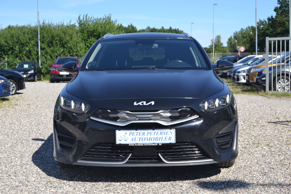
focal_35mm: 57
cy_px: 97
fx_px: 461
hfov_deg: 35.1
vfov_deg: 23.8
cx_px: 146
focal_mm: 38
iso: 100
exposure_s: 1/250
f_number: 8
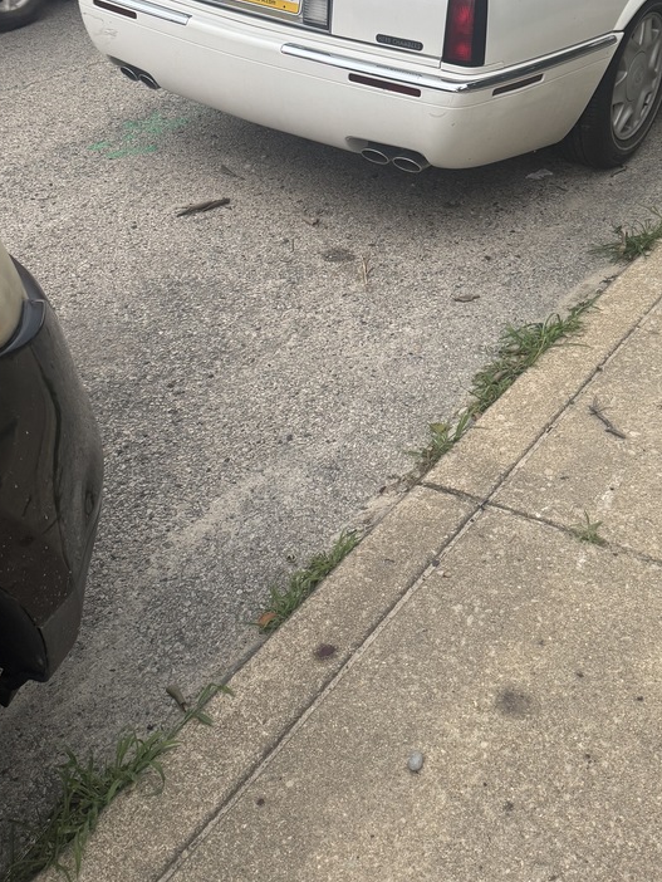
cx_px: 345
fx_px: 1045
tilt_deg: -29.6
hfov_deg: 35.2
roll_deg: +1.9
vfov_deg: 45.4
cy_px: 329
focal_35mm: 41
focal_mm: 6.76
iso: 200
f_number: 1.78
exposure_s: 1/103
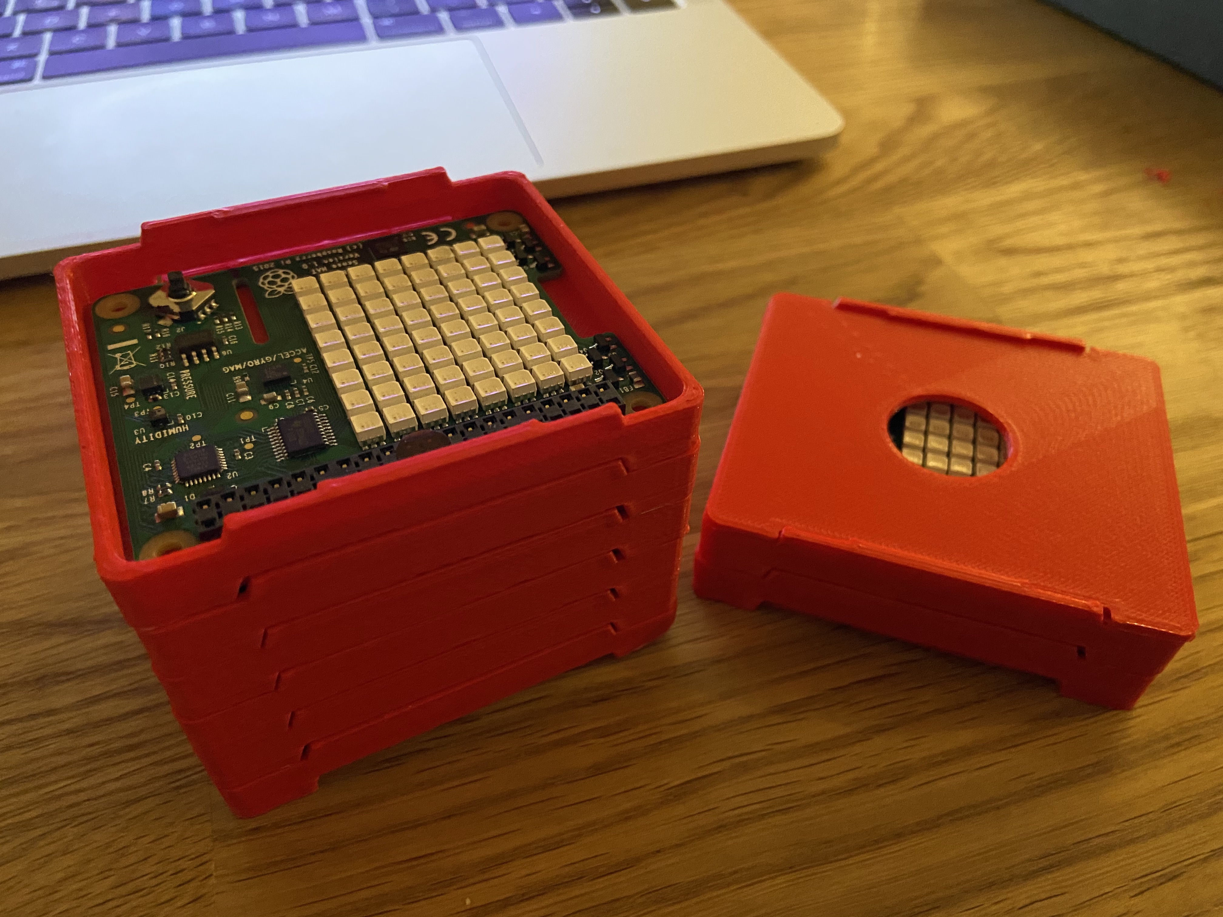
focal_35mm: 26
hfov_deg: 67.3
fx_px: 919
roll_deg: -1.3
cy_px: 458
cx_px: 612
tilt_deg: -44.8
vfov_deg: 53.1
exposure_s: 1/27
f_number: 1.8
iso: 800
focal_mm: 4.25
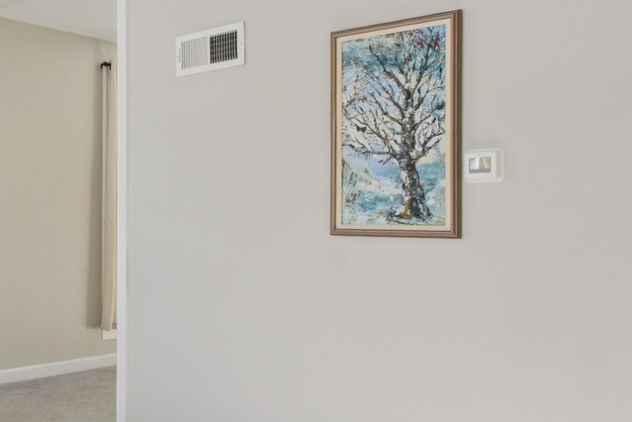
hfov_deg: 39.1
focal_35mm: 38
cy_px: 238
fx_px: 667
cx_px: -101
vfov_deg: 35.0
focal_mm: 10
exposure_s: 1/160
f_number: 8
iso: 400
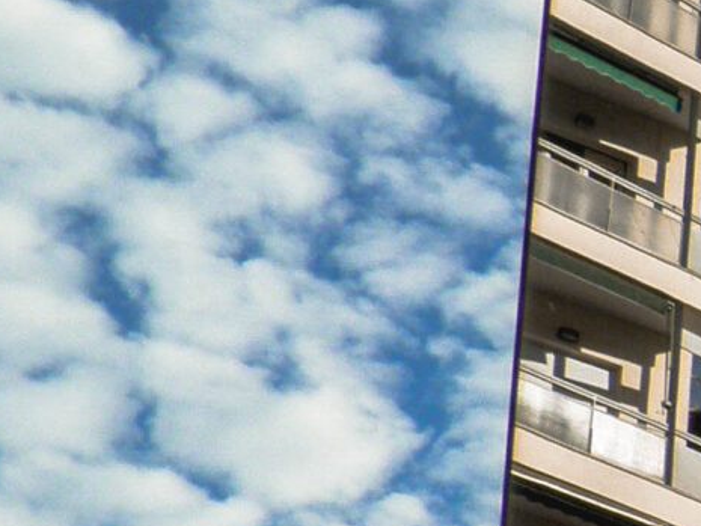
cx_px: 1646
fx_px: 3119
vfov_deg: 9.5
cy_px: 621
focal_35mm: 154
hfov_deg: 11.0
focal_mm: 4.9
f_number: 5.7
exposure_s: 1/320
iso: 50
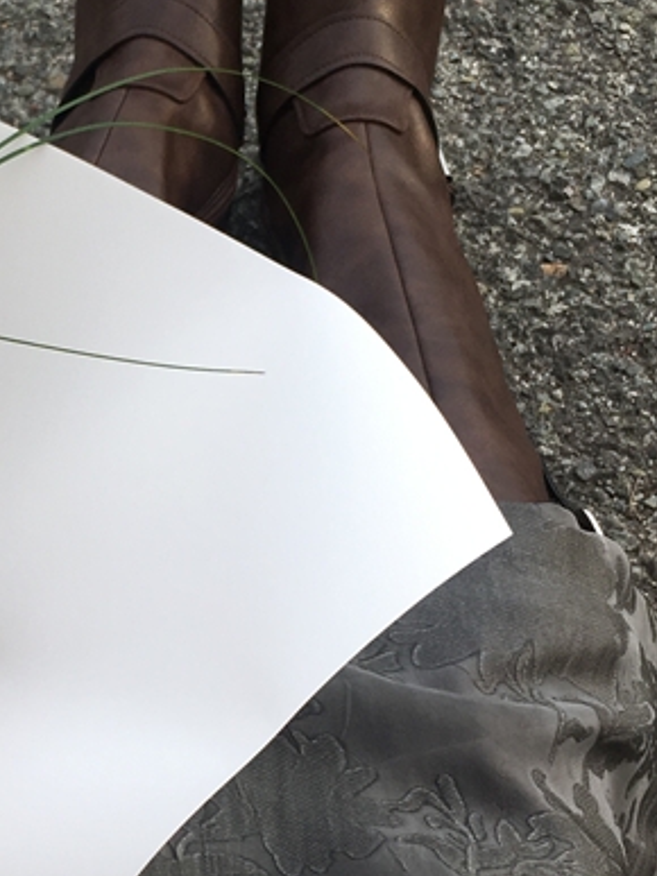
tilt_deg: -56.8
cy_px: 538
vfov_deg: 24.4
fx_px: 2026
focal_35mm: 80
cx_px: -72
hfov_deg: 17.8
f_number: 2.2
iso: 25
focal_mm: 4.15
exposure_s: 1/442
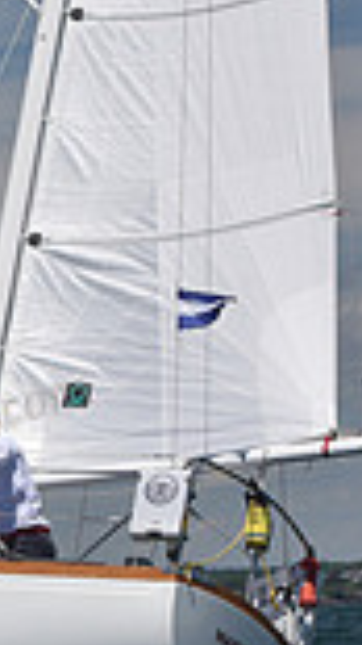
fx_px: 5213
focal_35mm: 305
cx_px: -707
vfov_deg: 7.1
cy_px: 293
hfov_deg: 3.9
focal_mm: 78
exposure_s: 1/1000
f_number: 7.1
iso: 200
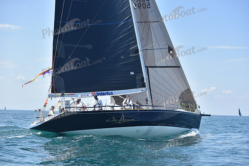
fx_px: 484
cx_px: 124
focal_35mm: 70
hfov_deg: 28.8
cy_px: 83
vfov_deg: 19.5
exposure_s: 1/1250
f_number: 5.6
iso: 250
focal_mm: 70
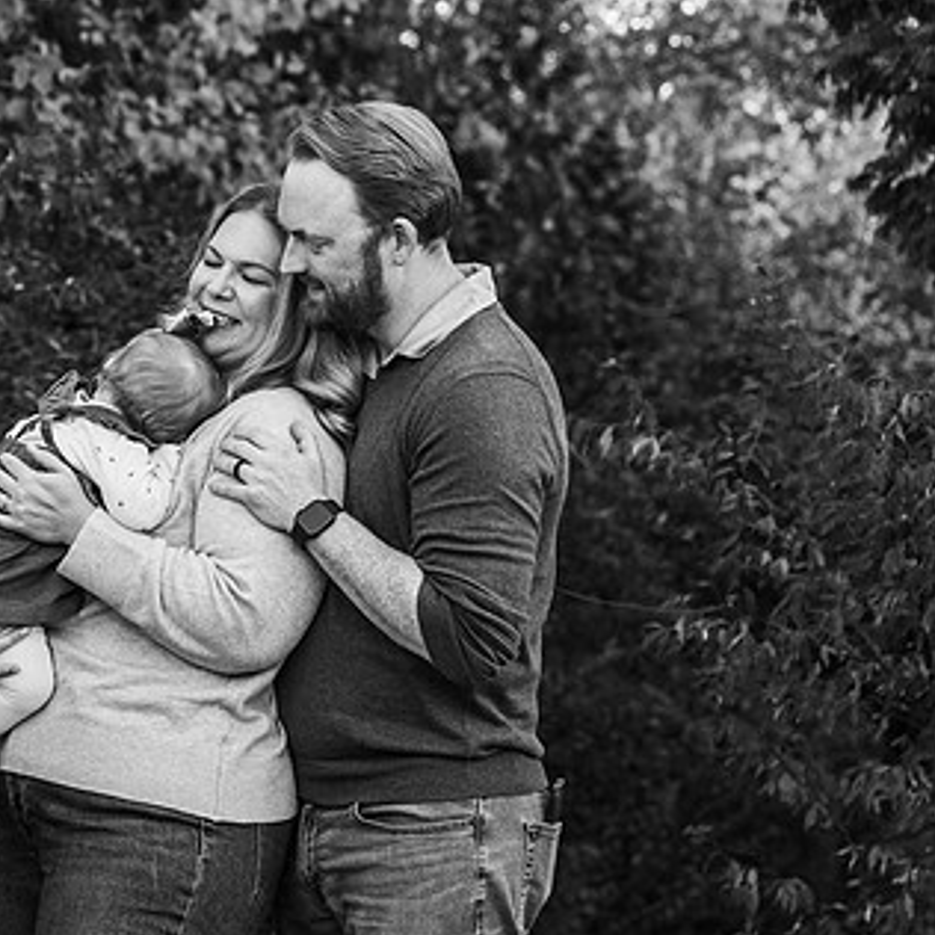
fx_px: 3850
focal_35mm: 126
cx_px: 80
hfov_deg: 13.7
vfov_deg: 13.8
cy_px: 335
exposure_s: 1/640
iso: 640
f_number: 3.5
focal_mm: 60
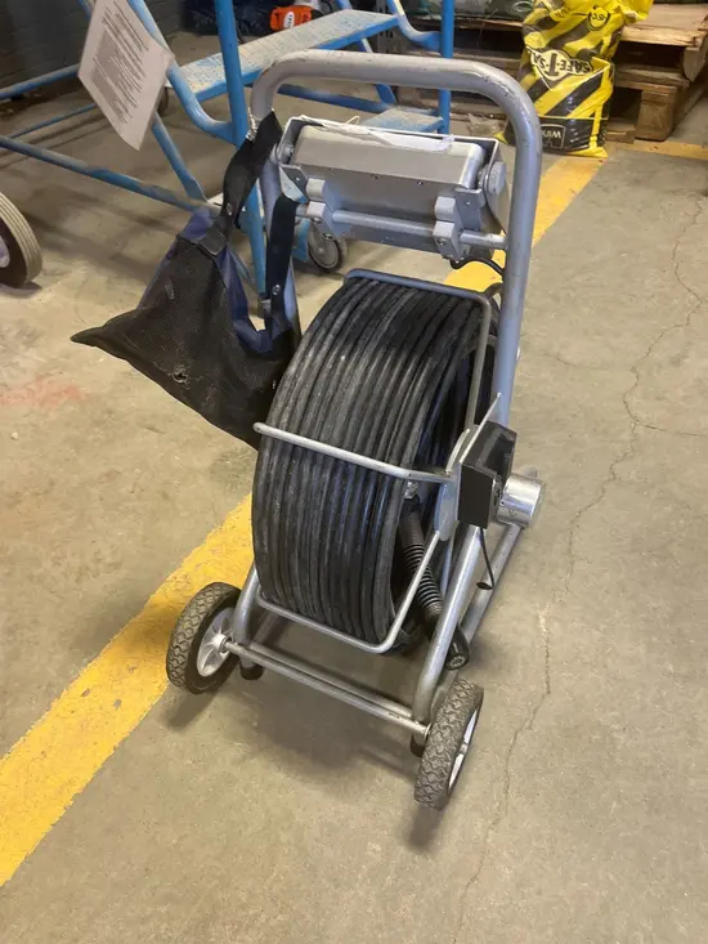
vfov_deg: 67.3
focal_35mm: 26
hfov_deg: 53.1
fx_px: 709
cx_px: 354
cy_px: 472
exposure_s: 1/60
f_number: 1.6
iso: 160
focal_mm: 5.1
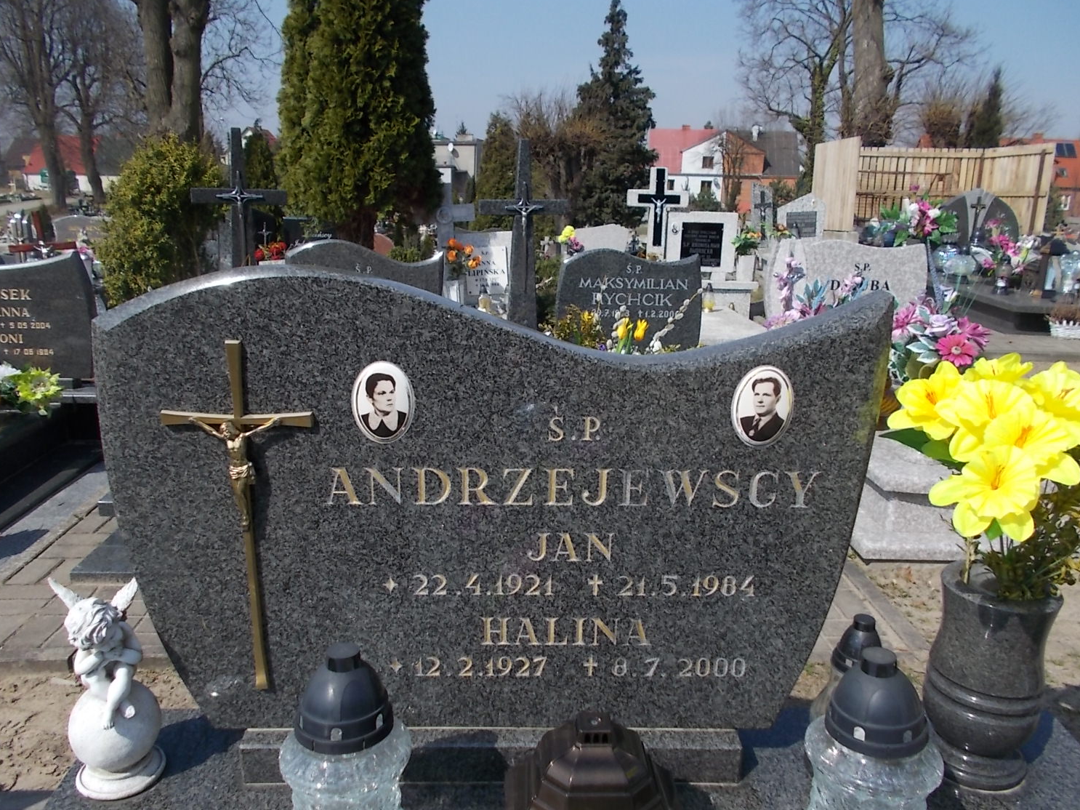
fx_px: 873
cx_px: 525
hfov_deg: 63.4
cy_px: 414
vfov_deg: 49.7
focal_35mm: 28
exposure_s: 1/200
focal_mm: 4.6
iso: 80
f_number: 8
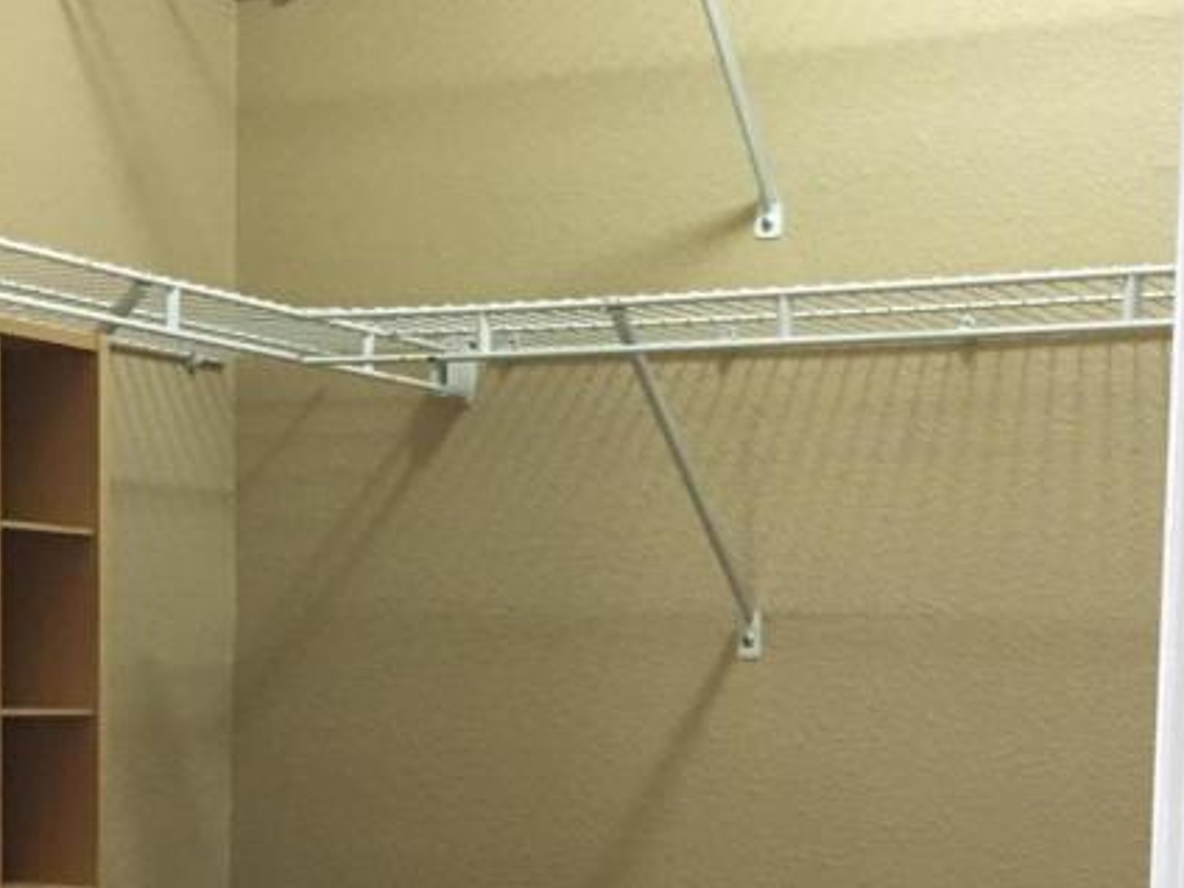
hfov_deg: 27.8
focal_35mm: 70
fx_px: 2394
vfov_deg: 20.5
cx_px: 642
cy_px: 843
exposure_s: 1/15
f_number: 2.2
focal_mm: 4.15
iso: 100
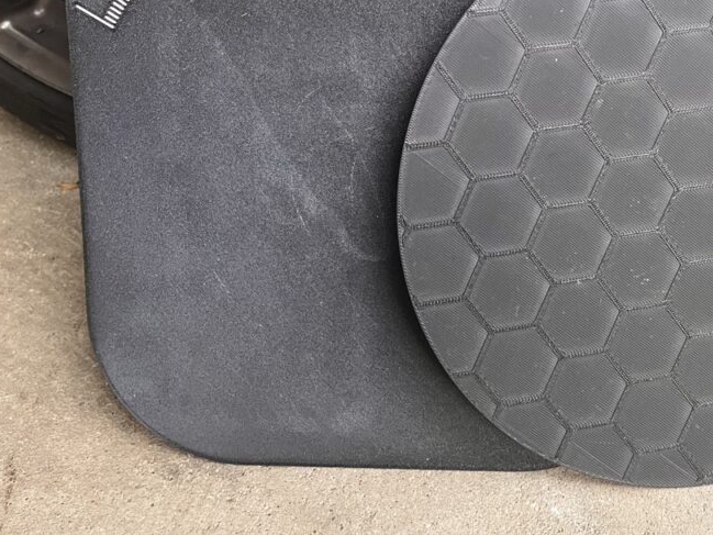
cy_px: 165
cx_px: 504
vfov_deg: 34.7
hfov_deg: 44.7
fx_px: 845
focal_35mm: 41
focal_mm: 5.1
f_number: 1.6
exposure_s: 1/60
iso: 320
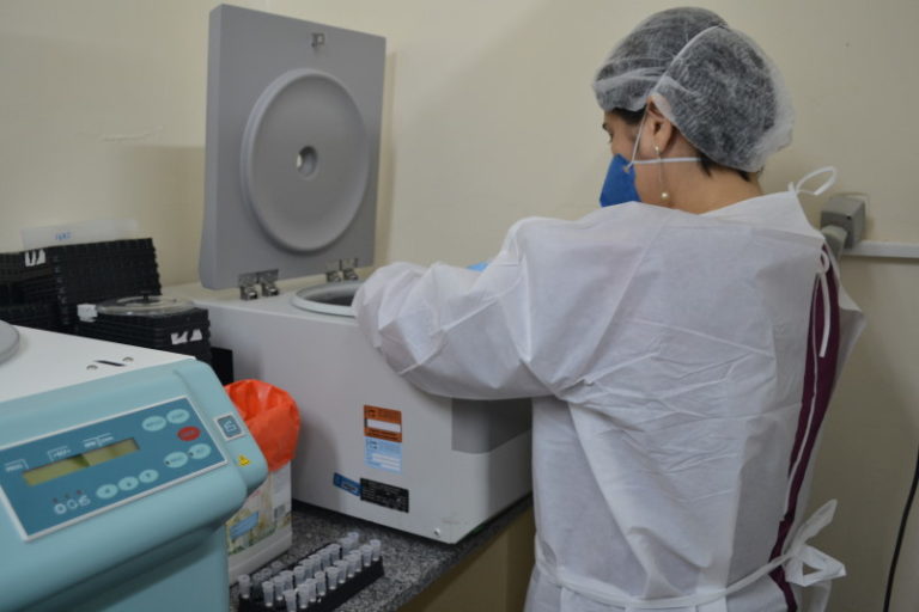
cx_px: 460
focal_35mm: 33
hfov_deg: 57.2
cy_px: 306
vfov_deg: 40.0
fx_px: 842
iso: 400
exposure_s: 1/50
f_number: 3.8
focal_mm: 22
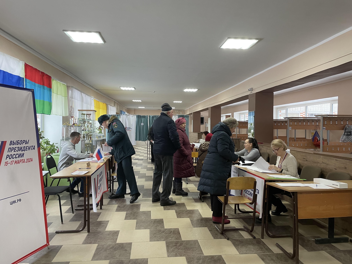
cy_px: 132
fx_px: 264
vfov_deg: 53.1
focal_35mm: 26
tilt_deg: -0.9
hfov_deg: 67.3
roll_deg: -0.8
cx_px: 176
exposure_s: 1/83
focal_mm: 4.2
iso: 125
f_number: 1.6
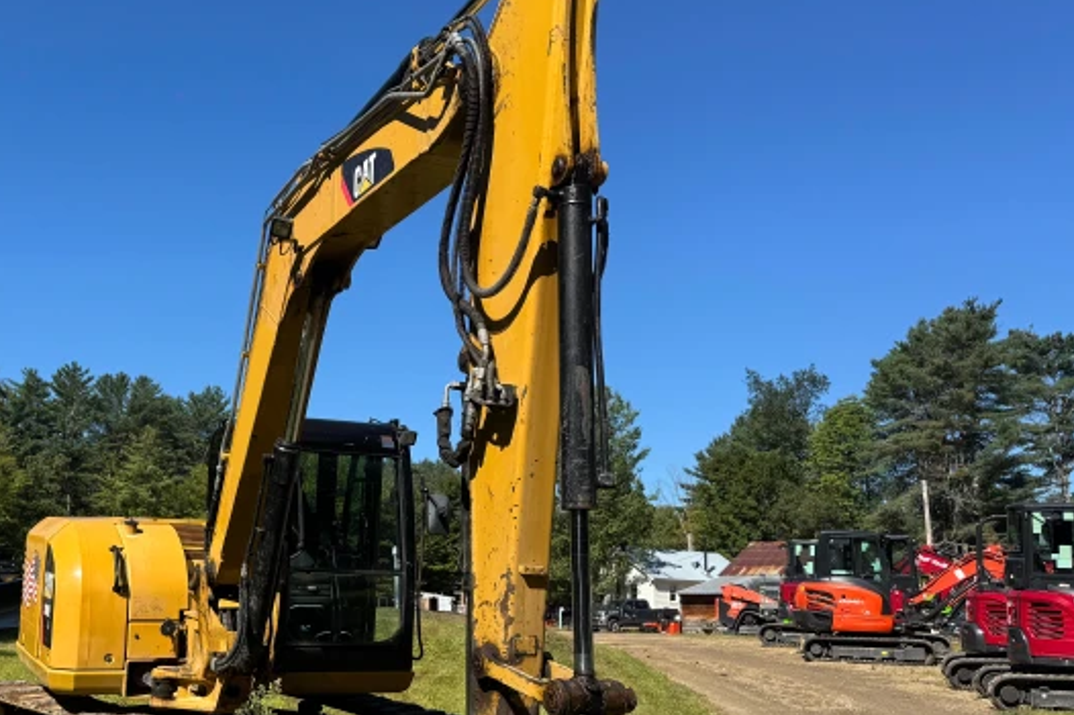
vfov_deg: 34.9
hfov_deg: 49.4
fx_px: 1133
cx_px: 314
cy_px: 439
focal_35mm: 38
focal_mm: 6.76
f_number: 1.78
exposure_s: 1/3247
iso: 80
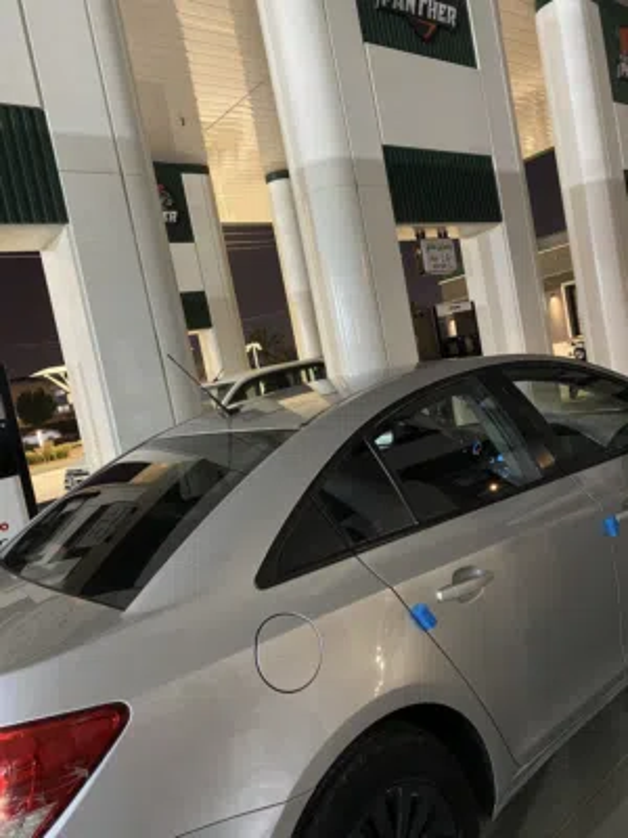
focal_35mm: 26
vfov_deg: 67.3
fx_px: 629
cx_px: 314
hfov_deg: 53.1
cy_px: 419
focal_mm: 4.25
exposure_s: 1/25
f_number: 1.8
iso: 500
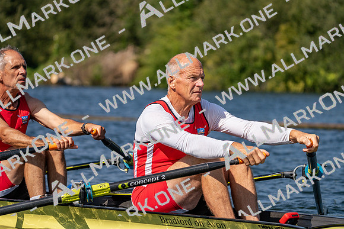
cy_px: 114
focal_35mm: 209
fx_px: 1997
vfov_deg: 6.6
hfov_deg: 9.8
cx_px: 172
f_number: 5.6
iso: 160
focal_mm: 209
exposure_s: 1/2000
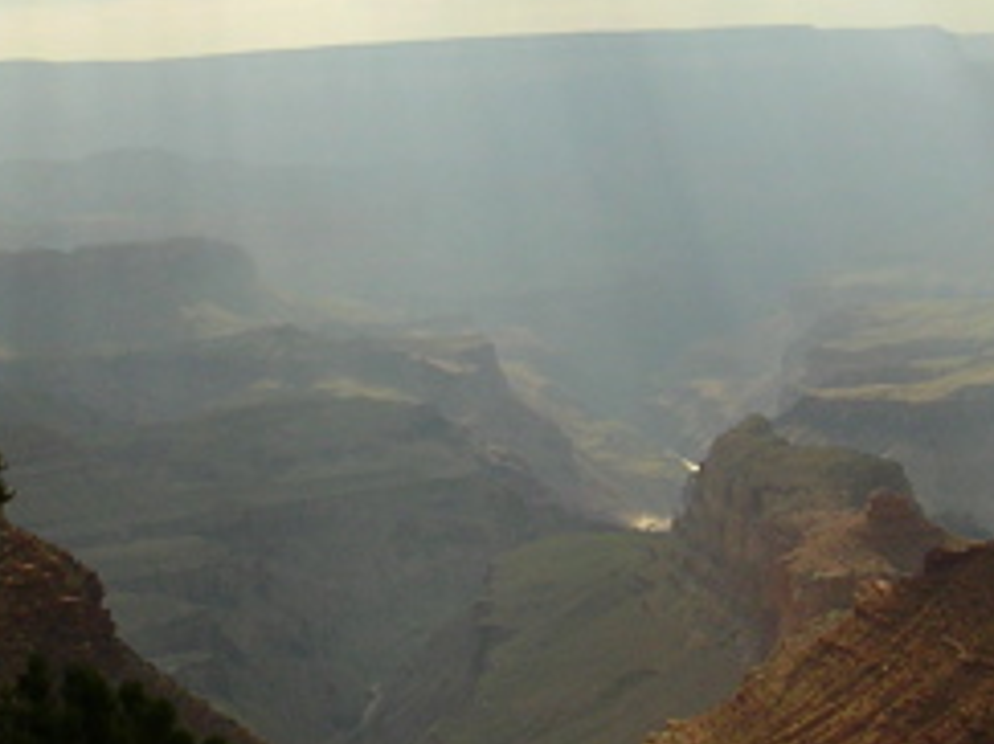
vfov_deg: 14.7
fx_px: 2870
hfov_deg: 19.6
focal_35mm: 100
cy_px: 225
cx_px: 528
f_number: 5.6
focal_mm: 5.8
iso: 50
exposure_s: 1/326
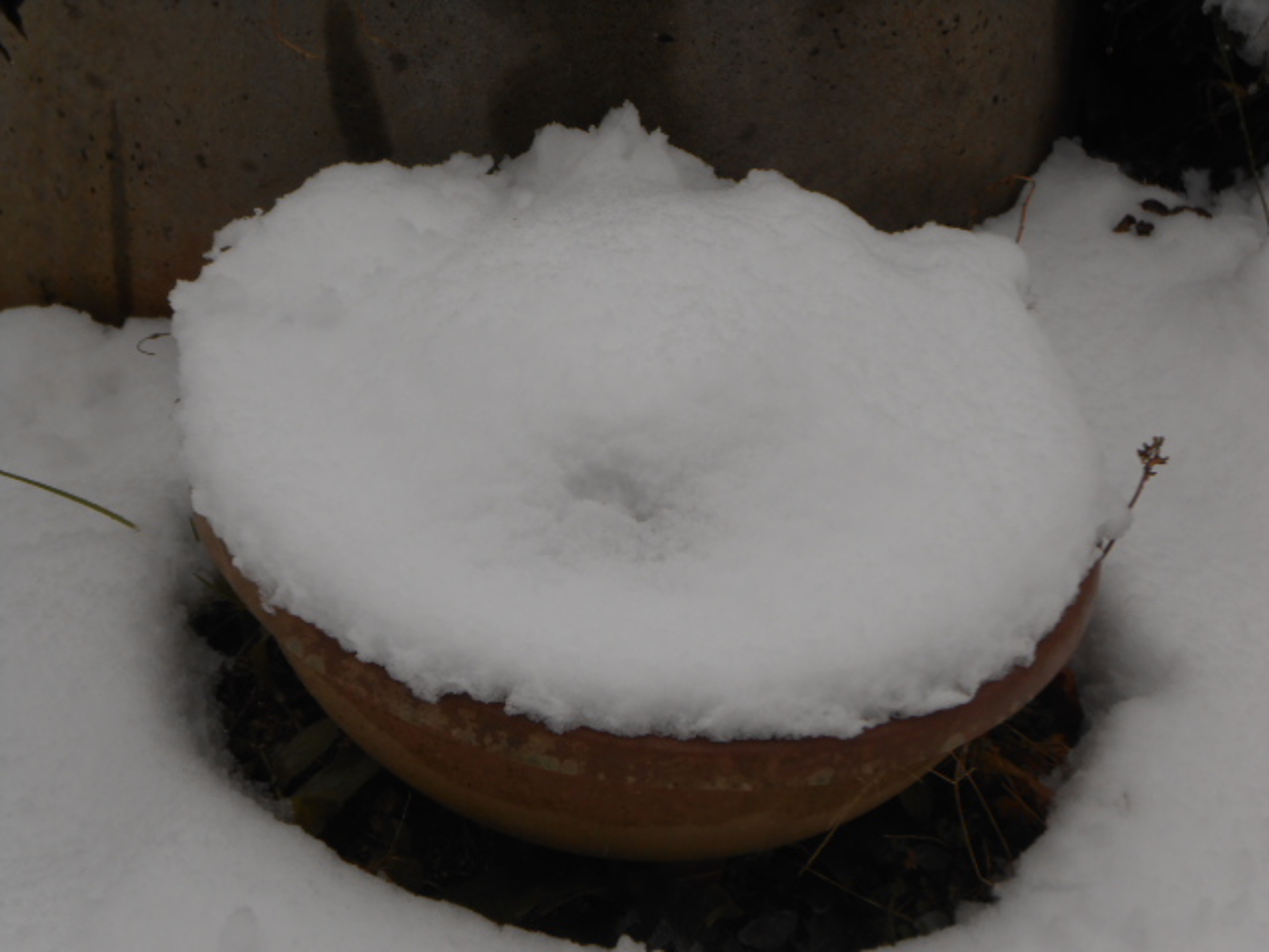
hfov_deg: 18.7
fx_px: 3849
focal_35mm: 105
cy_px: 476
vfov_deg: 14.1
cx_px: 634
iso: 80
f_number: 5
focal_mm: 18.7
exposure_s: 1/320
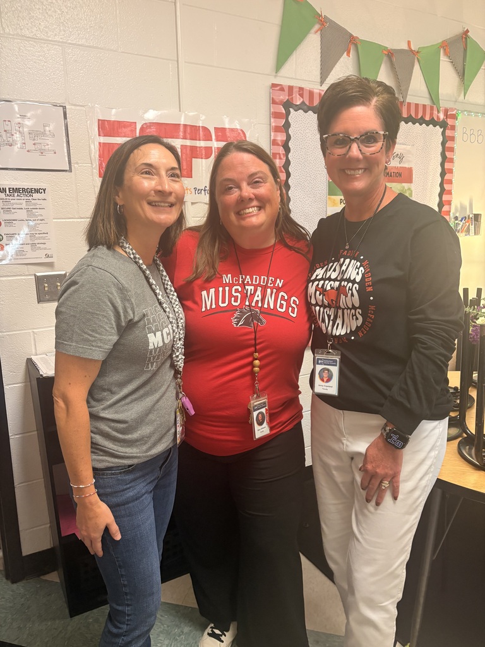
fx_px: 486
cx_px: 242
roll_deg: +1.8
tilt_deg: -10.7
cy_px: 324
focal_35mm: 26
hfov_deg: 53.1
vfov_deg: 67.3
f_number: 1.6
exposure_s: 1/60
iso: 200
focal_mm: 5.96
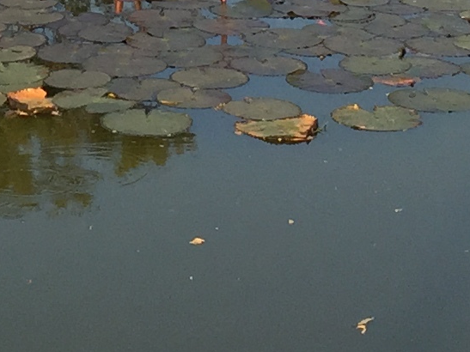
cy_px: -647
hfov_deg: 11.3
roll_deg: -0.3
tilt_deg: +1.6
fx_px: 2348
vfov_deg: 7.6
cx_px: 25
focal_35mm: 173
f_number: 2.2
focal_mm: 4.15
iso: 32
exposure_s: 1/1163
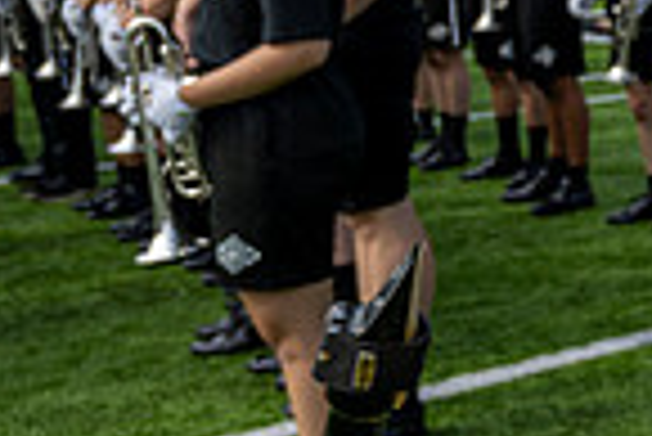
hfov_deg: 17.1
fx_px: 1740
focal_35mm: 96
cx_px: 1205
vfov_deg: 14.0
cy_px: -16
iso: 40
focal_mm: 24
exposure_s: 1/250
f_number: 4.5
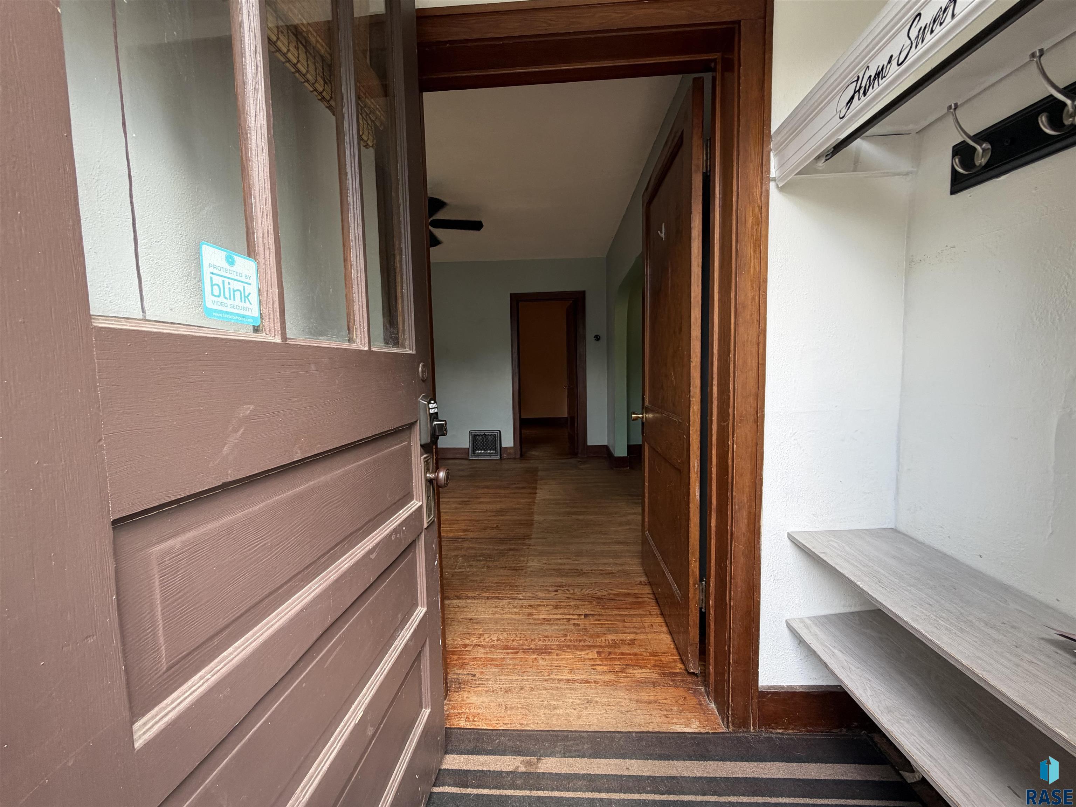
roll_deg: +1.9
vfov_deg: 85.7
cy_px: 404
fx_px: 435
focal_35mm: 14
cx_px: 538
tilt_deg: -4.3
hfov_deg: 102.1
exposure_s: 1/121
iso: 125
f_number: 2.2
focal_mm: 2.22
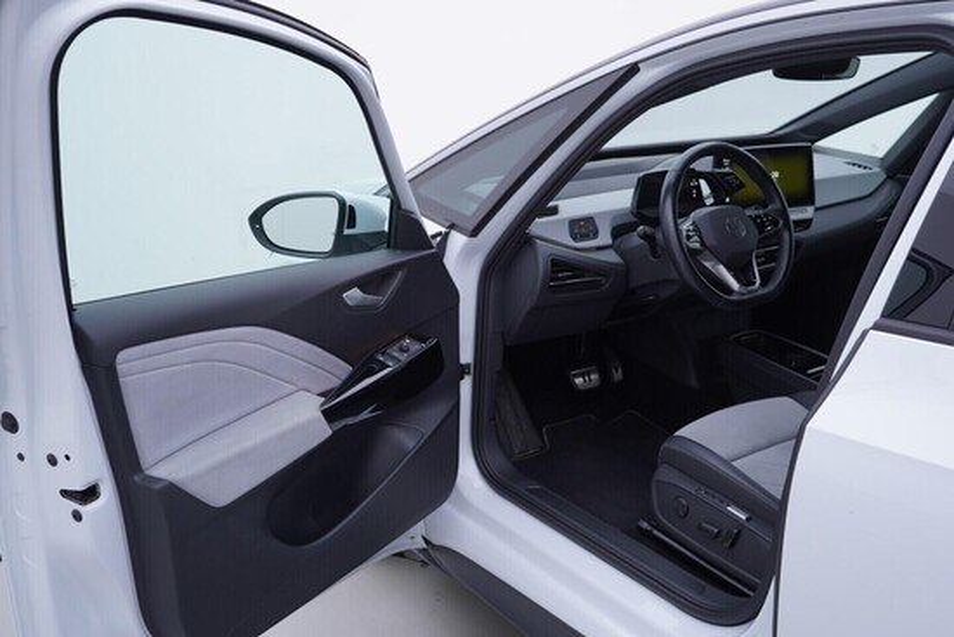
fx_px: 954
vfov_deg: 36.9
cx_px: 477
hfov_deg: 53.1
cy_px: 318
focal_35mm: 36
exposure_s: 1/60
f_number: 3.5
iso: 125
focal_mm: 24
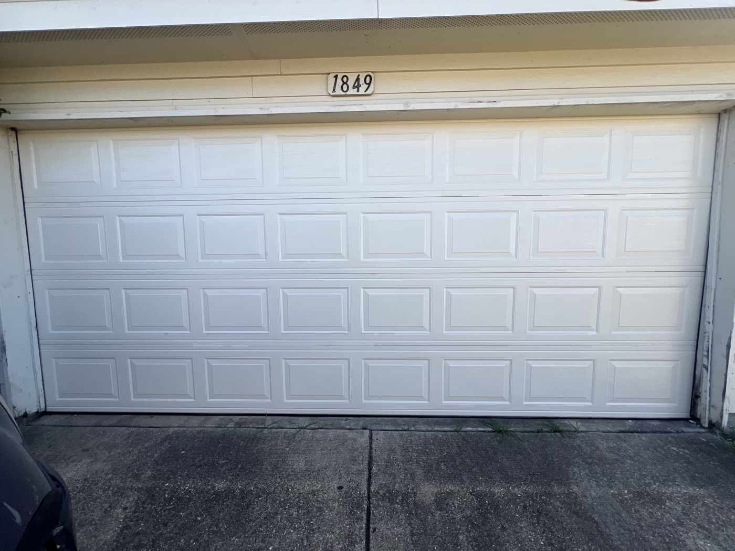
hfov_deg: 106.2
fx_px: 276
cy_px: 276
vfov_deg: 89.9
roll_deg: +0.3
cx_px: 368
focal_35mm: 13
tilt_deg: -5.6
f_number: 1.8
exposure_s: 1/622
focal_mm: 1.57
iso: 32
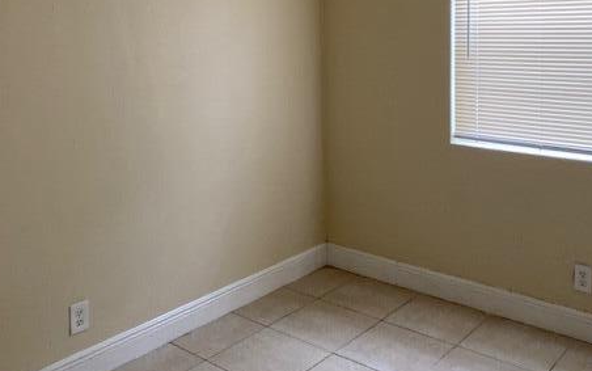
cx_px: 293
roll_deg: -0.3
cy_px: 76
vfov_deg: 32.0
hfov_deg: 50.4
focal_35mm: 39
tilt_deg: -3.5
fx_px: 630
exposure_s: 1/60
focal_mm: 4.25
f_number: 1.8
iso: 100
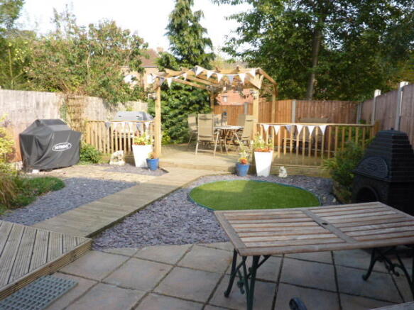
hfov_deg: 69.4
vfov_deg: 54.9
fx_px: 299
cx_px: 207
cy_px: 155
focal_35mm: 25
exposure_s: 1/160
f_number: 4
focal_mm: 4.1
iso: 80
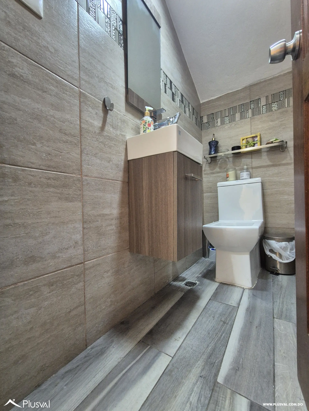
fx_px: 155
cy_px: 206
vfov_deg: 106.2
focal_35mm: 13
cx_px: 154
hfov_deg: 89.9
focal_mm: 2.2
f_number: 2.2
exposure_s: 1/60
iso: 800
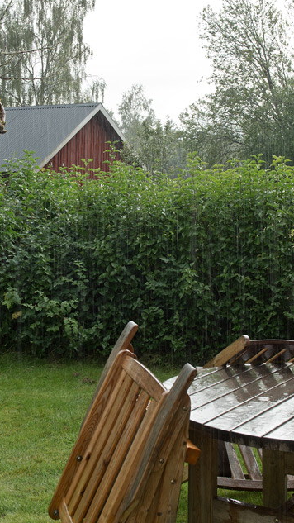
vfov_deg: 39.2
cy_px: 251
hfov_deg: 22.6
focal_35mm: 53
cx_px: 140
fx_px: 735
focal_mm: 32
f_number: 8
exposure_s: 1/60
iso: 400
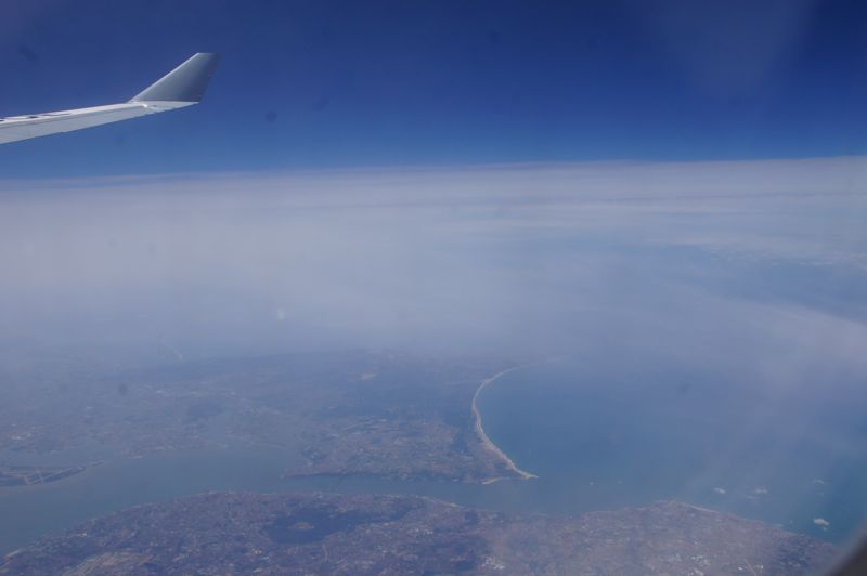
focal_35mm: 36
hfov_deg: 53.2
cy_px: 288
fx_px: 866
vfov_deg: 36.8
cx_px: 434
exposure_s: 1/640
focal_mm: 24
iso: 200
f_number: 11
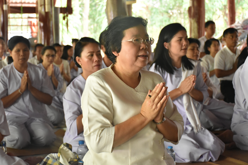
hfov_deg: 26.0
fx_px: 537
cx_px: 124
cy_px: 82
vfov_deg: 17.5
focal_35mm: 78
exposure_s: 1/125
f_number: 5.6
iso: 2500
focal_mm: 52
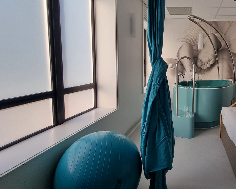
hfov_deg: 68.2
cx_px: 187
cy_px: 81
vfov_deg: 62.8
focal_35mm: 22
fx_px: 154
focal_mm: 2.2
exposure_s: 1/145
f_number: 2.2
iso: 50
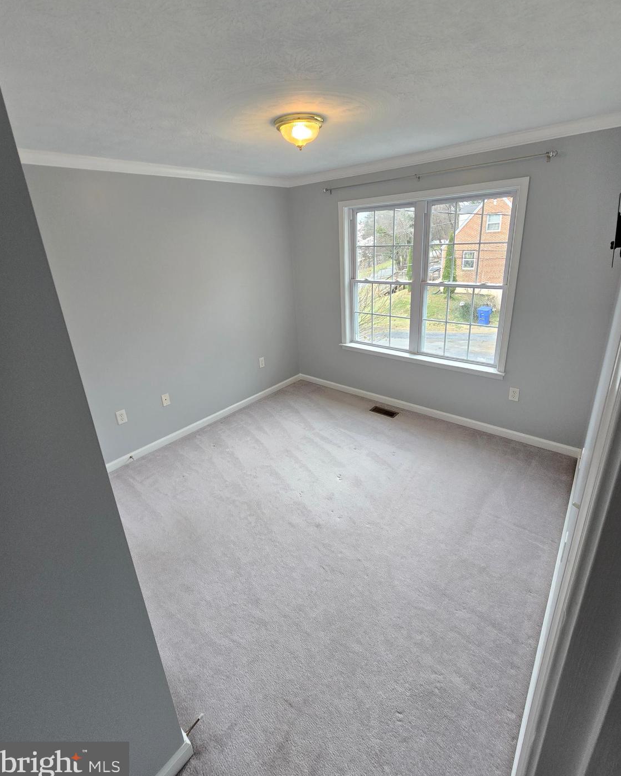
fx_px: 322
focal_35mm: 14
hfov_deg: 88.0
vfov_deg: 100.5
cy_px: 359
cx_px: 311
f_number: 2.2
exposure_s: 1/60
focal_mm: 2.2
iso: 100
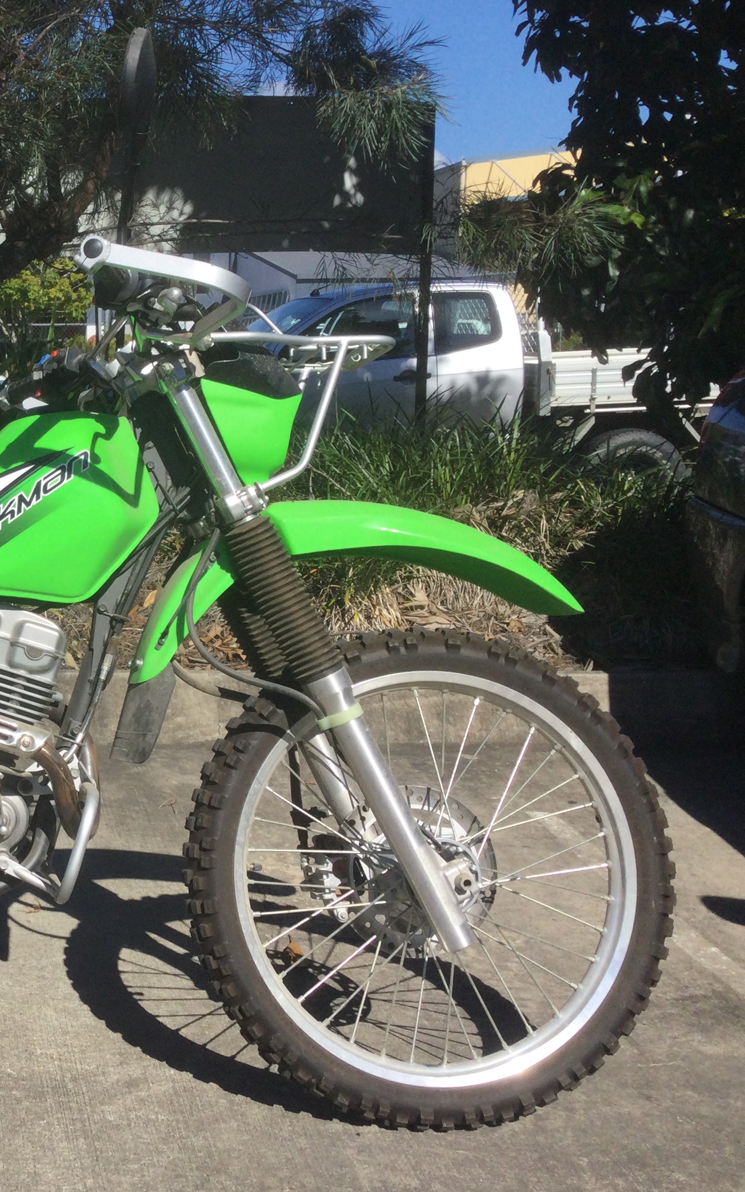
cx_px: -93
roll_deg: -0.5
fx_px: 1559
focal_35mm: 48
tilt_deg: -7.8
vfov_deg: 41.8
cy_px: 569
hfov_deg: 24.9
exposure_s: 1/1508
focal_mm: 3.3
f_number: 2.4
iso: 25
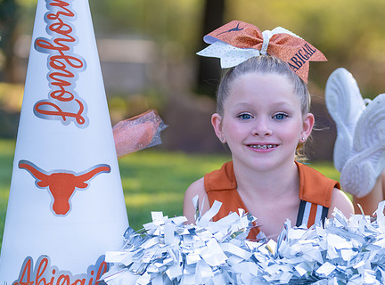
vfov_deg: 7.4
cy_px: 154
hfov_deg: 9.9
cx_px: 253
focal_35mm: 200
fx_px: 2215
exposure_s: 1/320
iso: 200
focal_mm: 119
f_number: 2.8
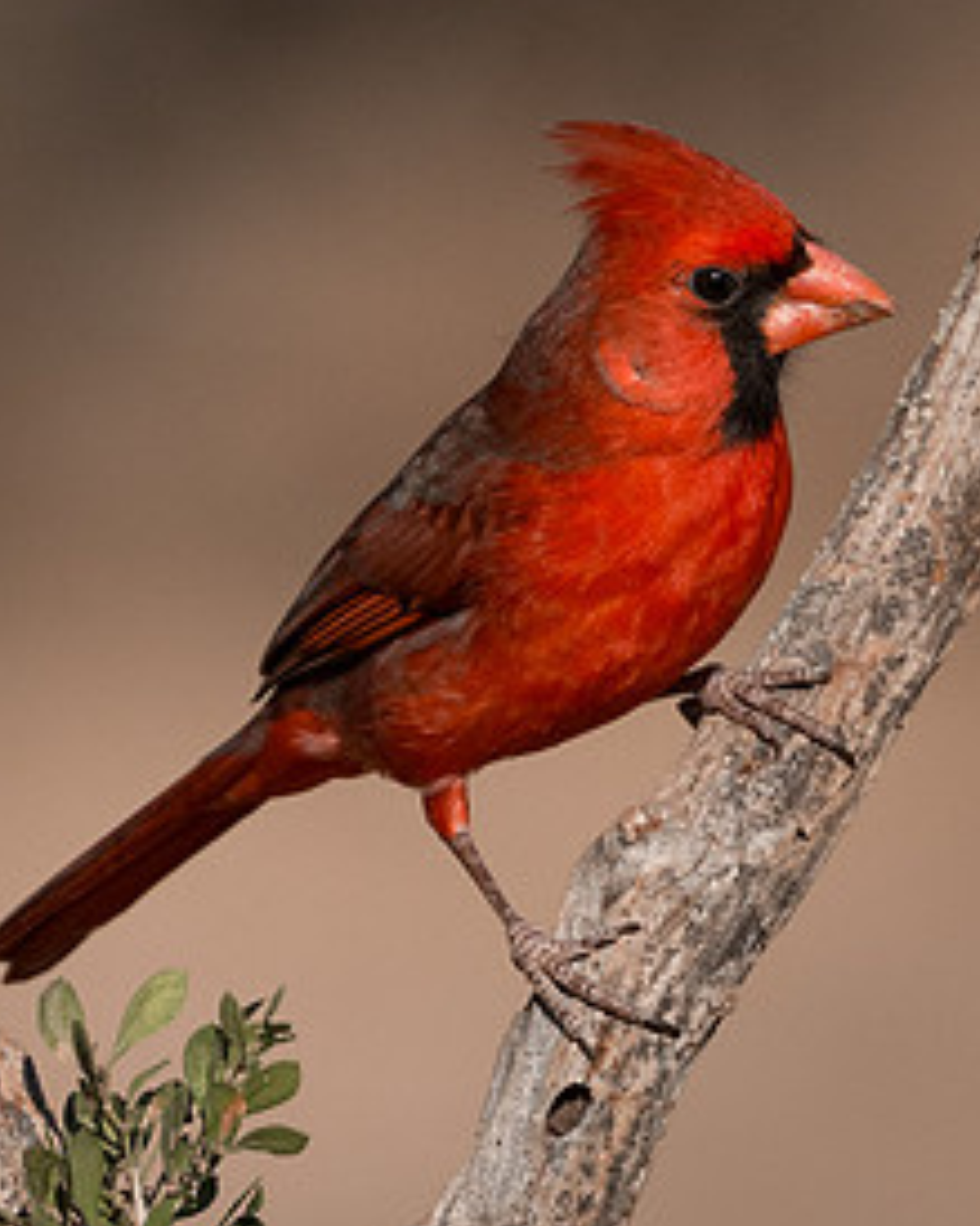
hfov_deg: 1.1
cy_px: 737
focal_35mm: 1454
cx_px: 1027
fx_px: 52745
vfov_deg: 1.3
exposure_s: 1/3200
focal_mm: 280
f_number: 5.6
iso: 640
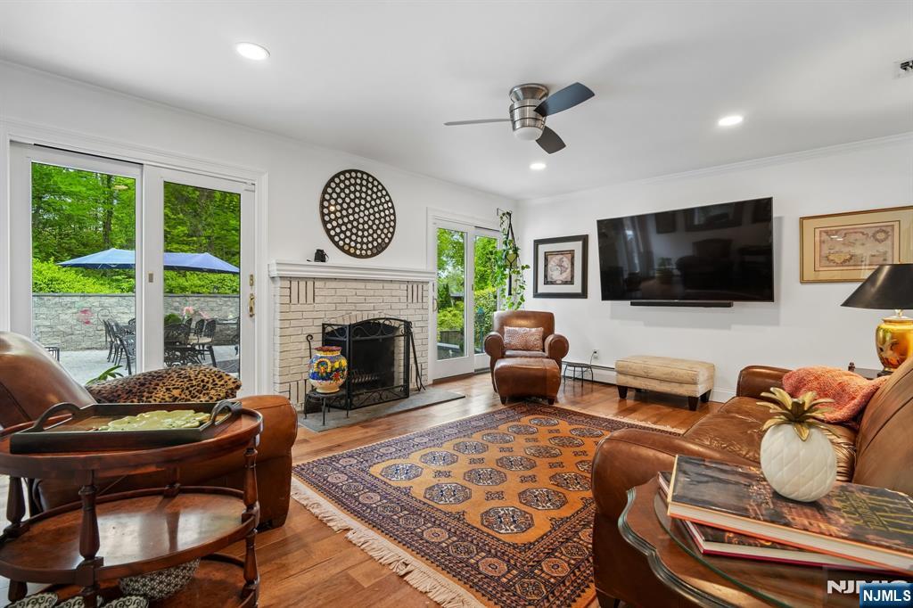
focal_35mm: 16
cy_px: 304
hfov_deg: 96.8
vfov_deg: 73.7
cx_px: 456
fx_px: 406
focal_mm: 16
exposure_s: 1/6
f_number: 8
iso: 400
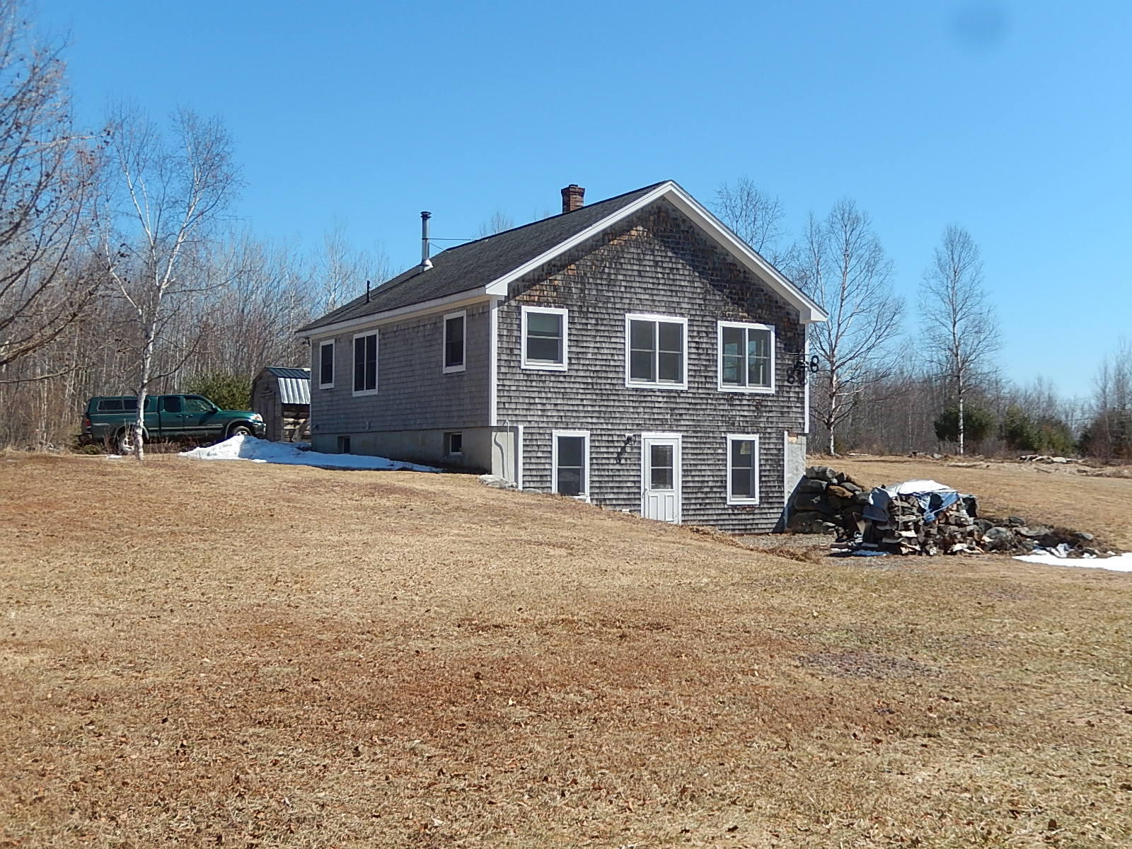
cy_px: 424
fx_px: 1341
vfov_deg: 35.1
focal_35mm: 41
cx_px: 566
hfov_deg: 45.8
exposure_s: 1/1000
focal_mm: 7.3
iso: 125
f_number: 4.2
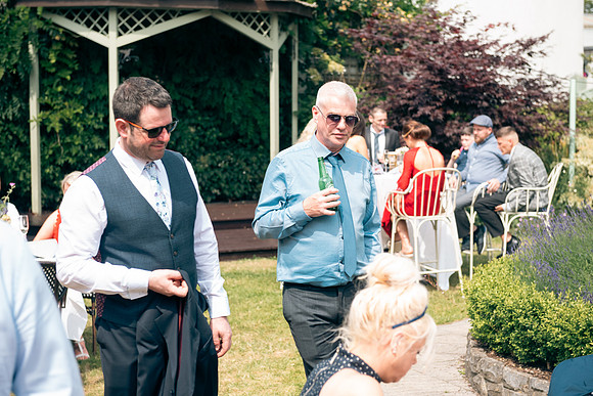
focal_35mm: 70
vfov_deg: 19.5
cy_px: 198
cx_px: 296
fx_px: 1153
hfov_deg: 28.8
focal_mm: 70
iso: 100
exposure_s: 1/200
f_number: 5
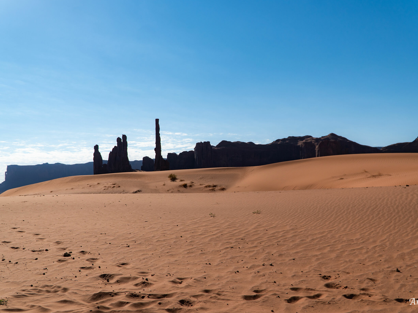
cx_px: 212
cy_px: 156
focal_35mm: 36
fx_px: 435
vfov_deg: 39.7
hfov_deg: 51.4
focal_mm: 22
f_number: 4
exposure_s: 1/3200
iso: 100
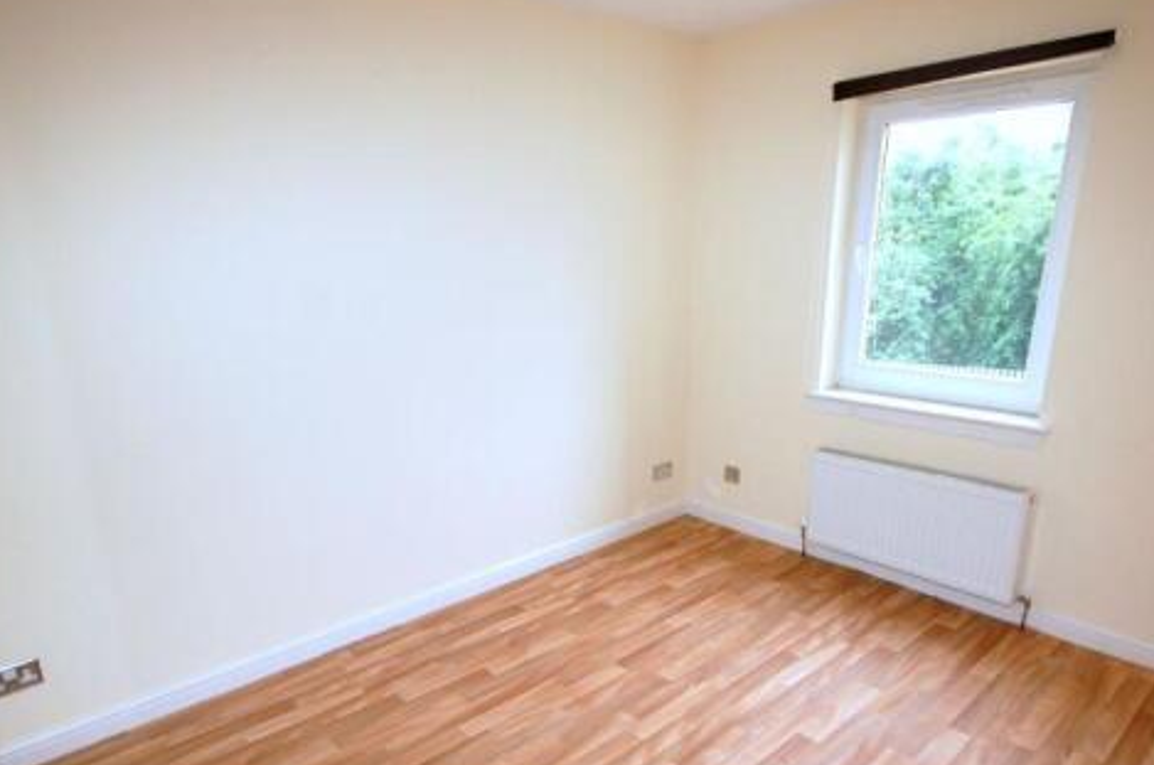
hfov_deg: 81.3
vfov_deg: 58.8
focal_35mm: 21
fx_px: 672
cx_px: 583
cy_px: 462
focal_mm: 10
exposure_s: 1/125
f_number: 5.6
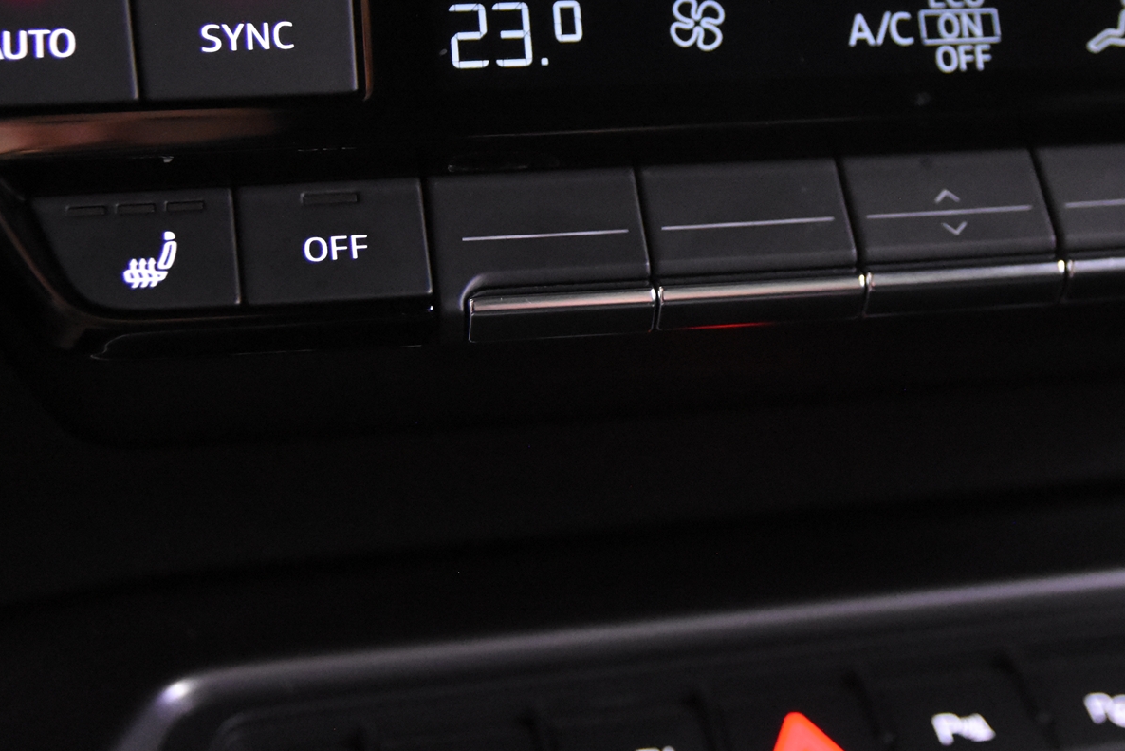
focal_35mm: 68
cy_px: 184
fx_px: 2125
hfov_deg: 29.4
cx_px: 758
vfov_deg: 19.9
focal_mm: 28
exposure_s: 1/50
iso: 7200
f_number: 3.2
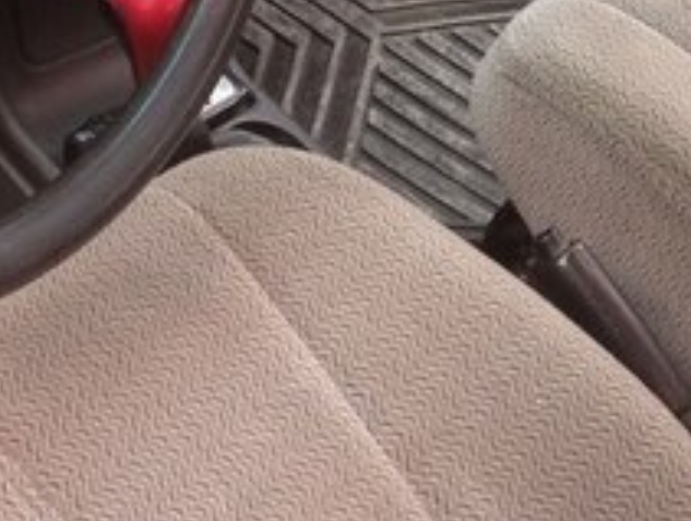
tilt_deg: -31.8
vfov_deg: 13.7
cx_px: 52
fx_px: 2060
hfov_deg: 18.7
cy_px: -228
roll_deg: -3.5
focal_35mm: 103
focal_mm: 4.12
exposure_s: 1/24
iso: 50
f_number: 2.4
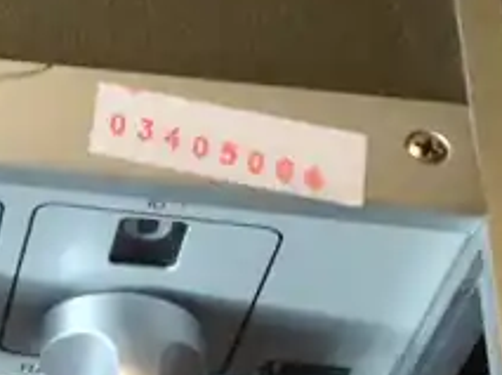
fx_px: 2374
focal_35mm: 164
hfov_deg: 10.8
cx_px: -582
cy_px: -59
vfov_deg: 8.9
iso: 64
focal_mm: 4.28
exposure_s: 1/20
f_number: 2.4
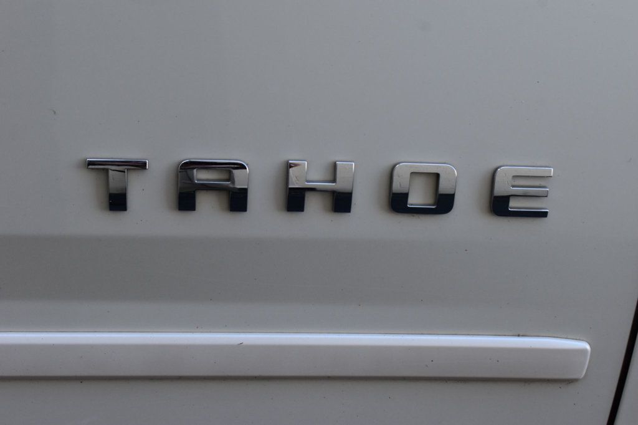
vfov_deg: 21.6
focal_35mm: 63
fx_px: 1116
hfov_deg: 31.9
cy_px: 212
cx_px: 319
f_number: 9
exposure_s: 1/125
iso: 400
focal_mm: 42
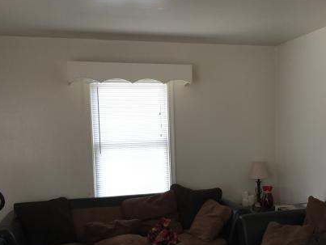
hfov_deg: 40.7
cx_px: 216
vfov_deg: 31.3
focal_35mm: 46
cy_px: 163
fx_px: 434
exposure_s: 1/30
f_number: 2.2
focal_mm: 4.15
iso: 32
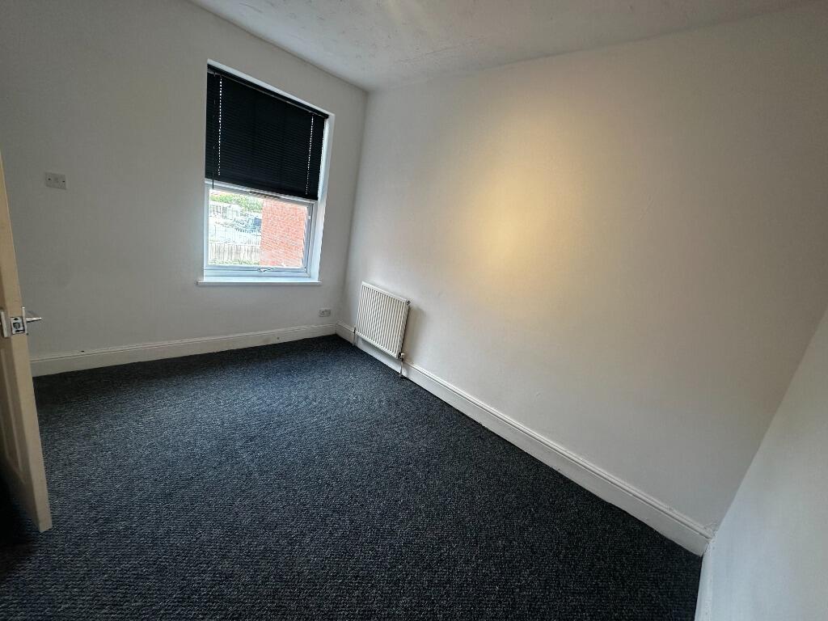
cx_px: 414
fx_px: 335
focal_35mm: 14
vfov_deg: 85.7
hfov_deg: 102.1
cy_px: 310
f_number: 2.2
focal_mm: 2.22
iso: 100
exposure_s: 1/100
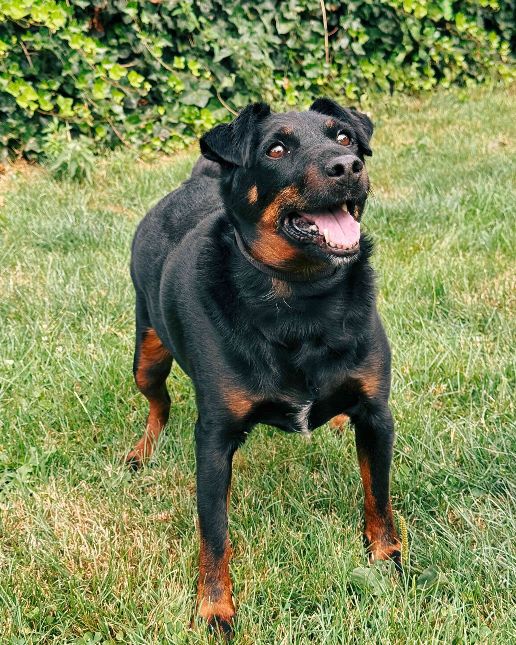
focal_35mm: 51
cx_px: 255
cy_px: 301
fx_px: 974
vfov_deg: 36.6
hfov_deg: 29.7
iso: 64
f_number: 1.78
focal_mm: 6.76
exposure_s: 1/553
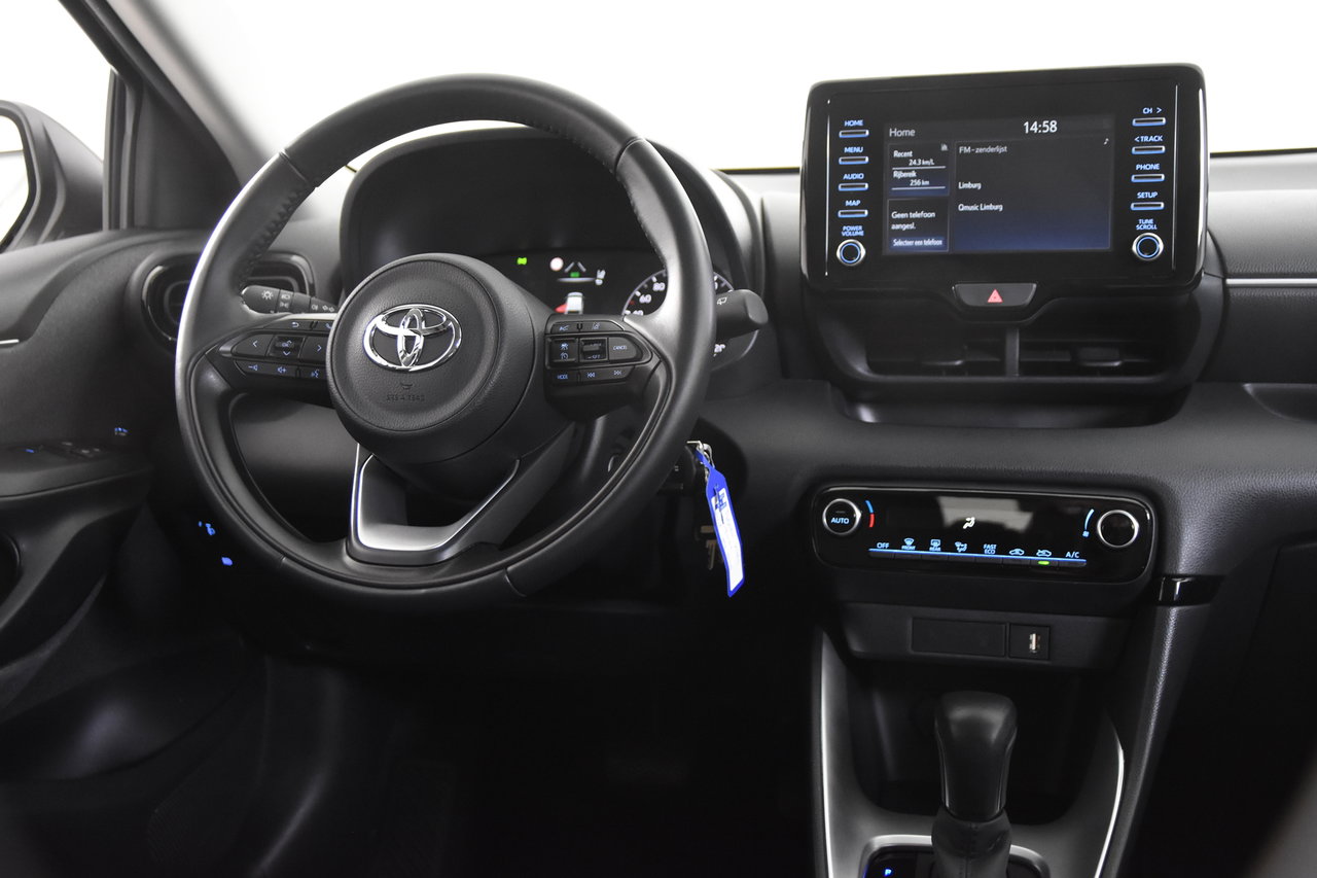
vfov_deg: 34.2
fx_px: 1426
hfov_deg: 49.6
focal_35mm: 39
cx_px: 658
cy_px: 439
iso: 2800
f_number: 3.2
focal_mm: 26
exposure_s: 1/40
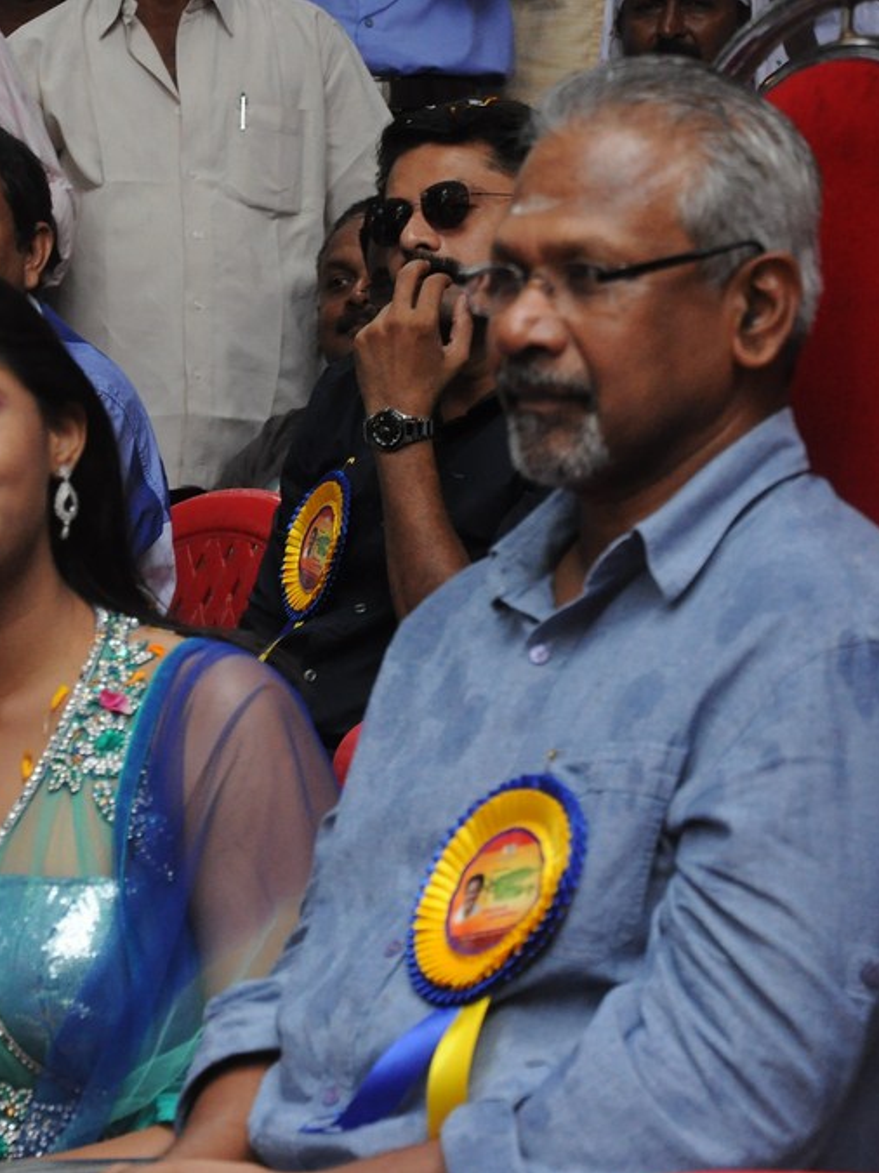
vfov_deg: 9.8
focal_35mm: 201
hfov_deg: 7.4
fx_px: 6807
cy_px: 589
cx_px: 250
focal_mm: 92
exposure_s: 1/125
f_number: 11
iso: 1250
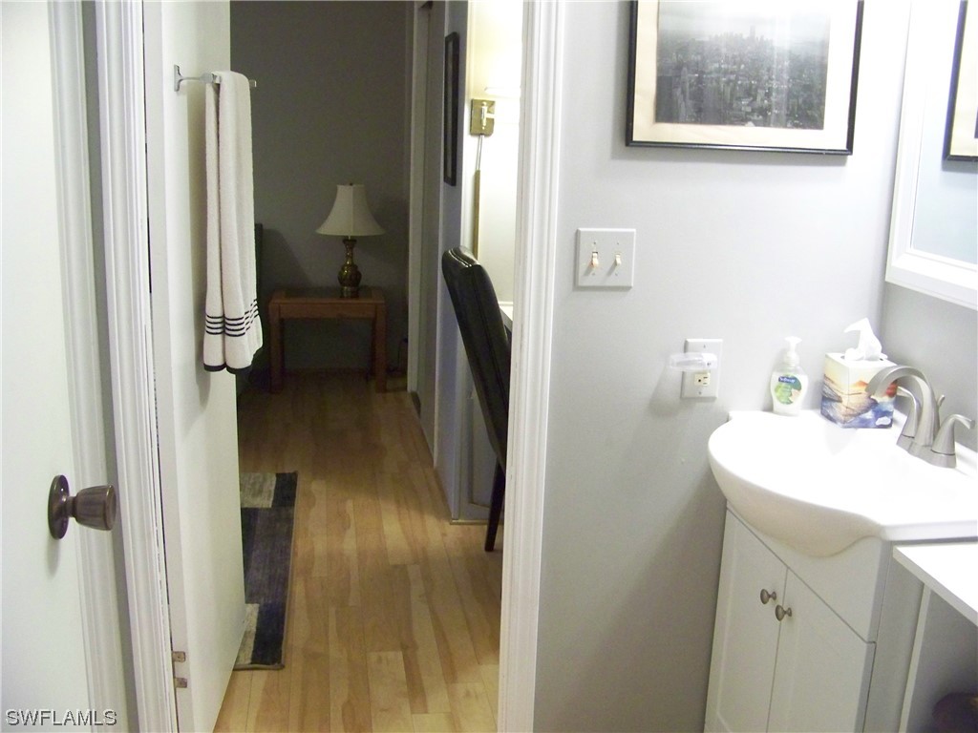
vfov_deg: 39.7
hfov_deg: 51.4
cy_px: 366
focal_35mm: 36
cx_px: 489
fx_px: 1017
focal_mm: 5.85
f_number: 2.8
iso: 400
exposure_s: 1/25
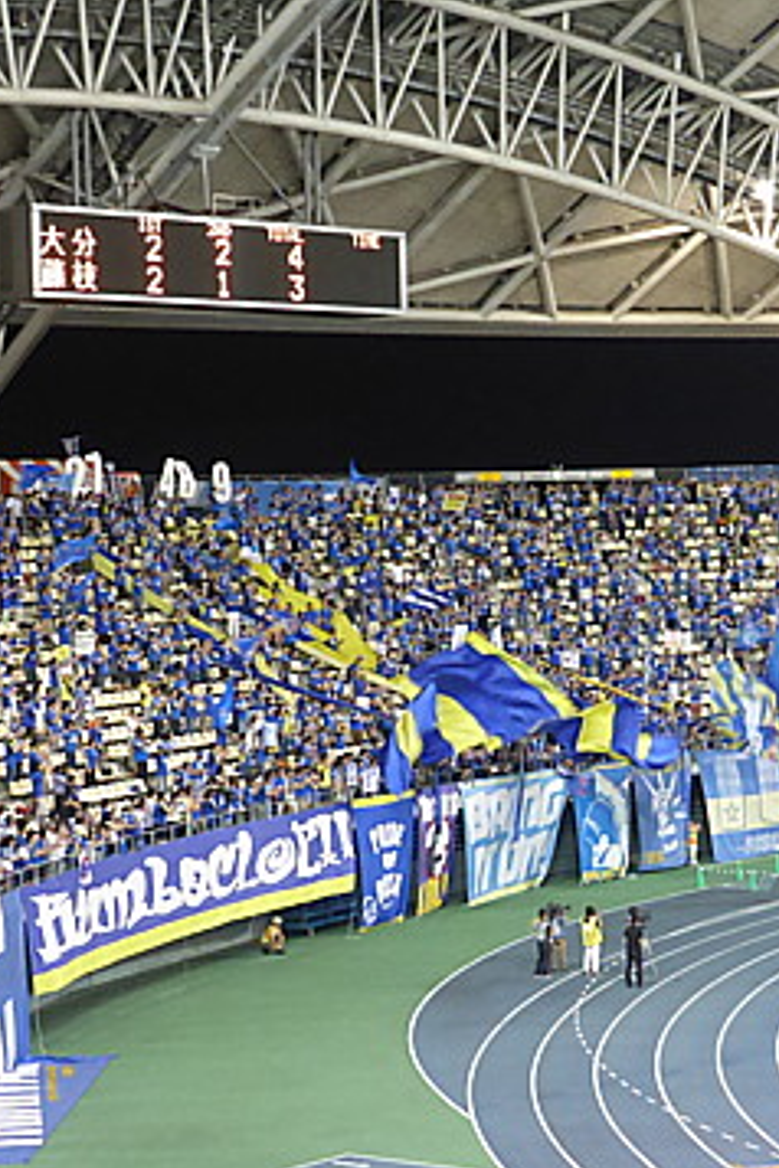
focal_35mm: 98
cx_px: 579
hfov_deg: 13.9
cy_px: 586
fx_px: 3181
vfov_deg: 20.8
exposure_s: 1/15
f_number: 5
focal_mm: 12.5
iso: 800
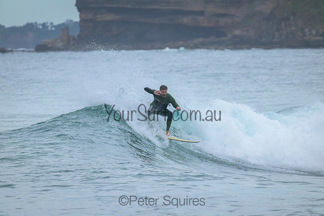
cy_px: 108
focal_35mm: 620
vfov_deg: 2.2
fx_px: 5581
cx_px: 162
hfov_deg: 3.3
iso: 3200
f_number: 11
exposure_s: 1/1250
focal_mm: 620
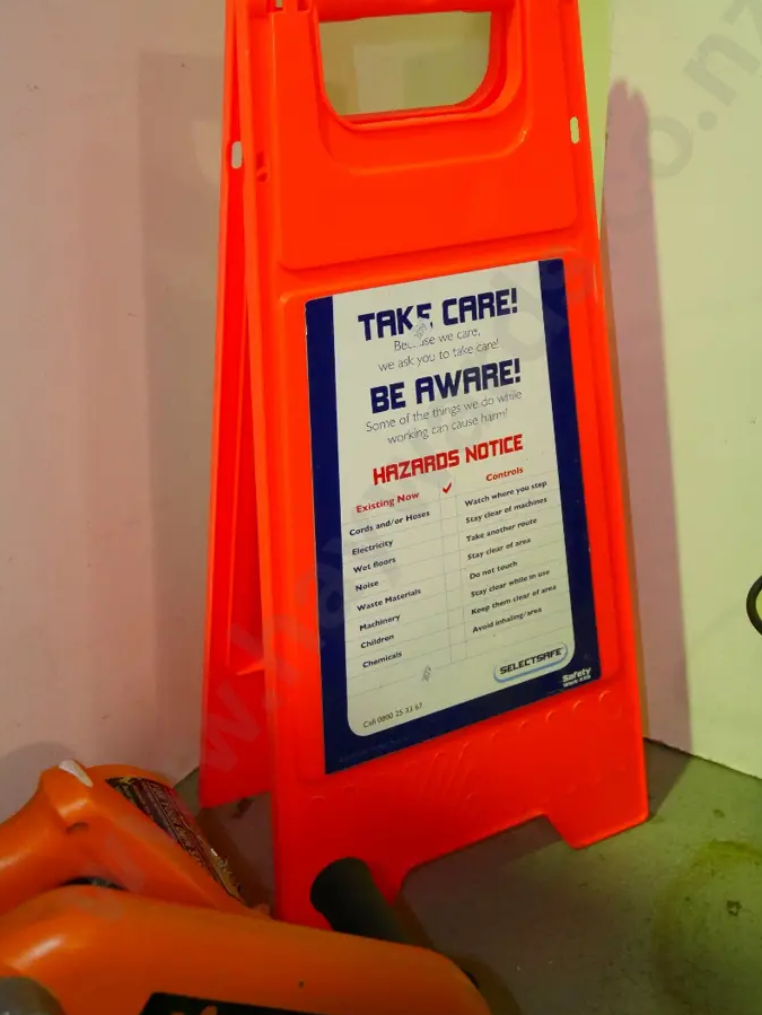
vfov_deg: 45.7
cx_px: 426
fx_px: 1203
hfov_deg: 35.1
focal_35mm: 41
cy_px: 458
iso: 3200
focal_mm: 18
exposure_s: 1/125
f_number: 4.2
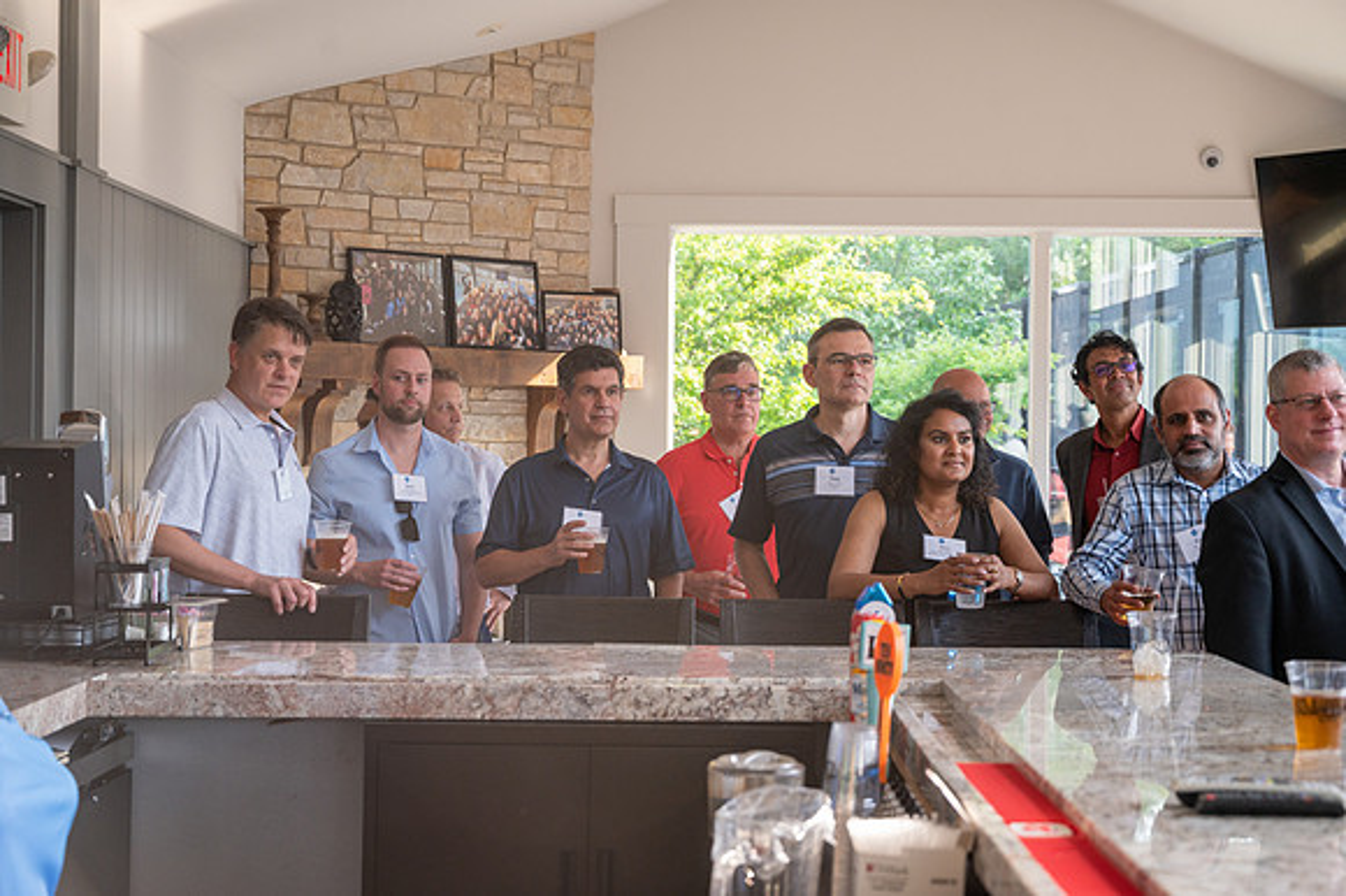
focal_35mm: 55
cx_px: 673
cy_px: 448
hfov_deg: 36.3
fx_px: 2055
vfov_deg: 24.6
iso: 640
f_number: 4.5
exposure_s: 1/250
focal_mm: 55
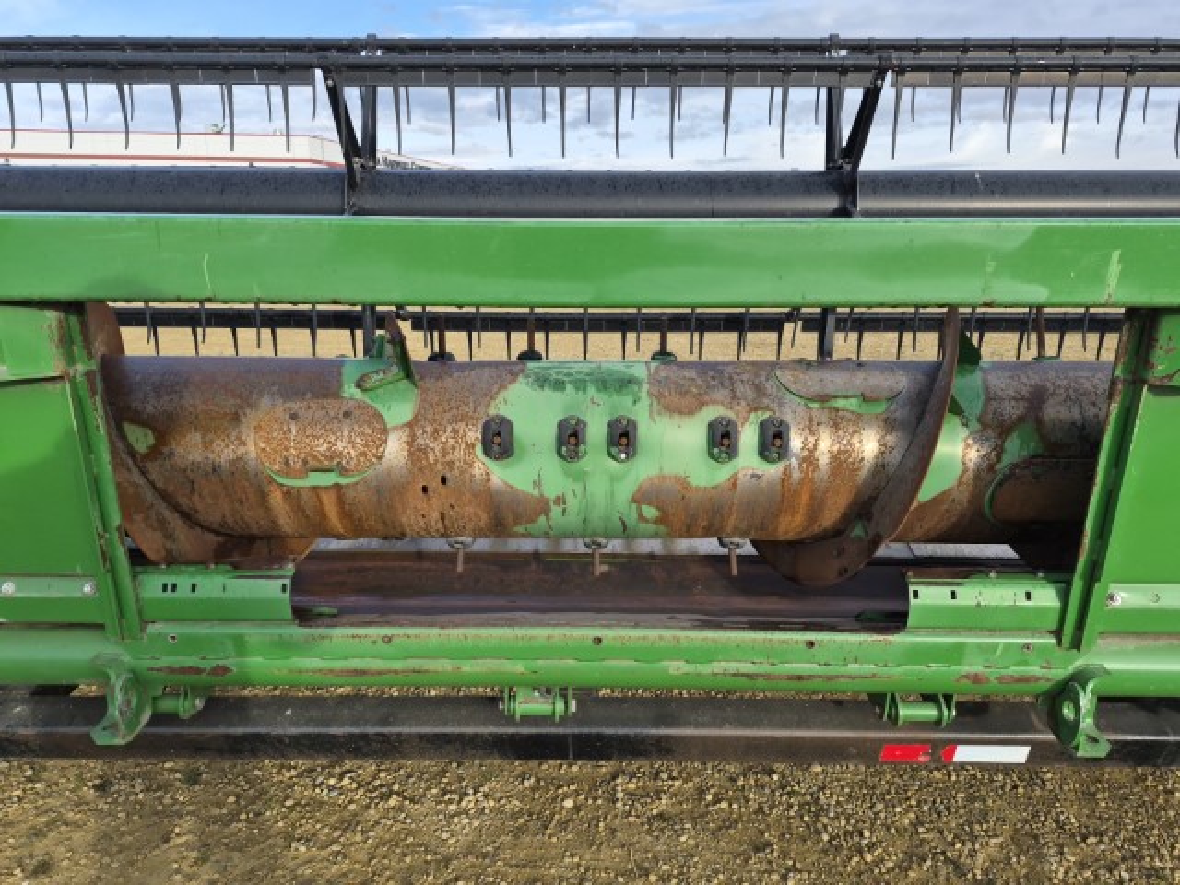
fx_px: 784
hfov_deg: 73.9
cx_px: 590
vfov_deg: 58.9
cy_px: 442
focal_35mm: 23
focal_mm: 5.4
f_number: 1.8
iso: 80
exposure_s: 1/1736
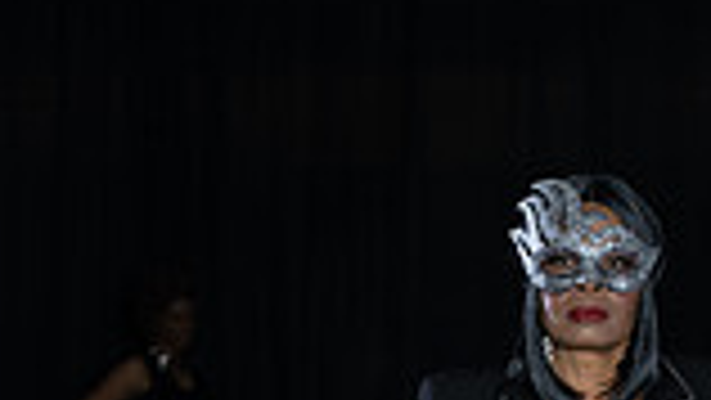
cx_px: 495
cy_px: 980
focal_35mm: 328
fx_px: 6186
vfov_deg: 3.7
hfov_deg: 6.6
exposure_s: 1/160
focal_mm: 110
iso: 1250
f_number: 5.6
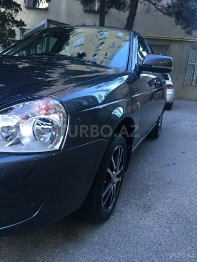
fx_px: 220
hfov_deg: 48.2
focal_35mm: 29
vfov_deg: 61.7
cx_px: 98
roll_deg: -2.7
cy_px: 131
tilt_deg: -8.2
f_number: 2.2
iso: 200
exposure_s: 1/33
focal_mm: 4.15
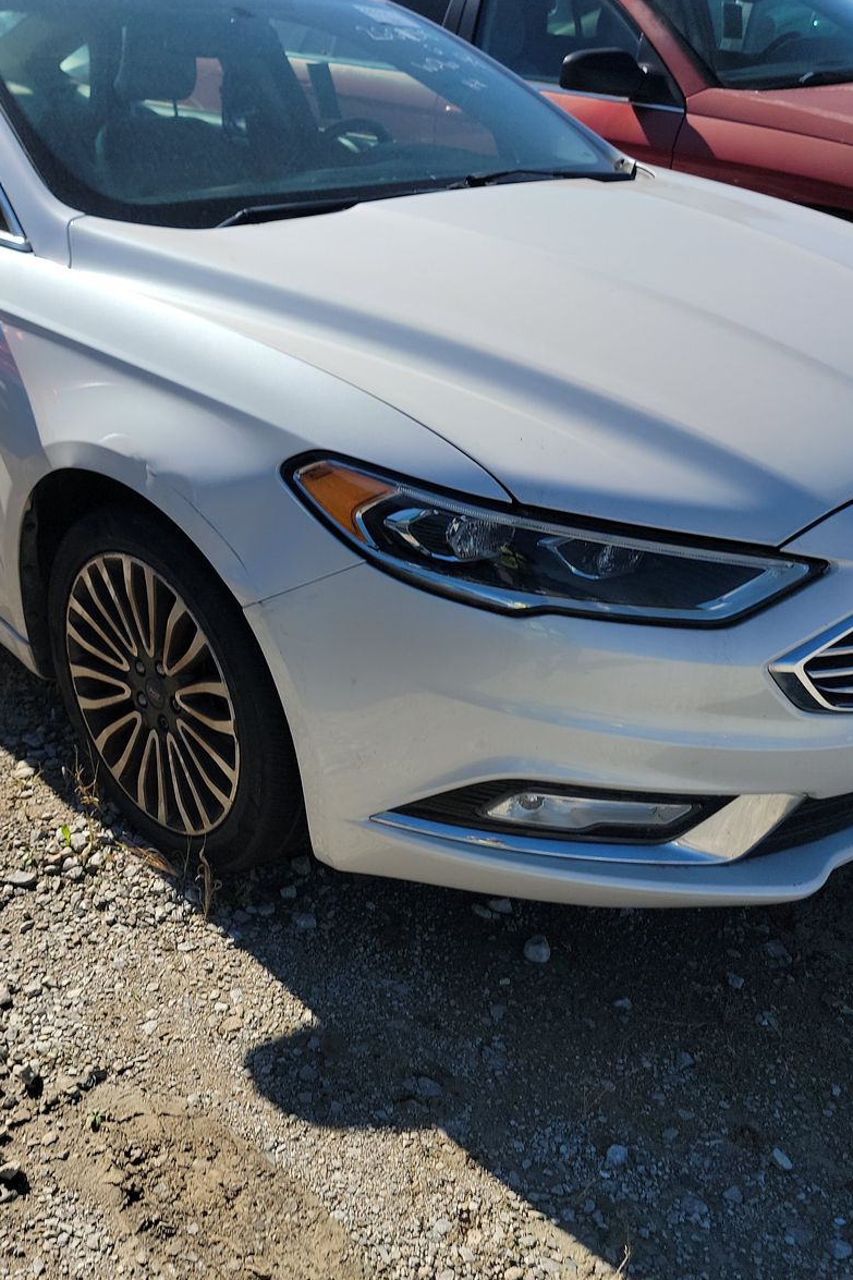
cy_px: 630
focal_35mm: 34
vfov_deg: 55.8
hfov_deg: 38.4
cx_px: 280
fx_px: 1209
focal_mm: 6.7
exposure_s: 1/1038
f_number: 1.8
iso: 50
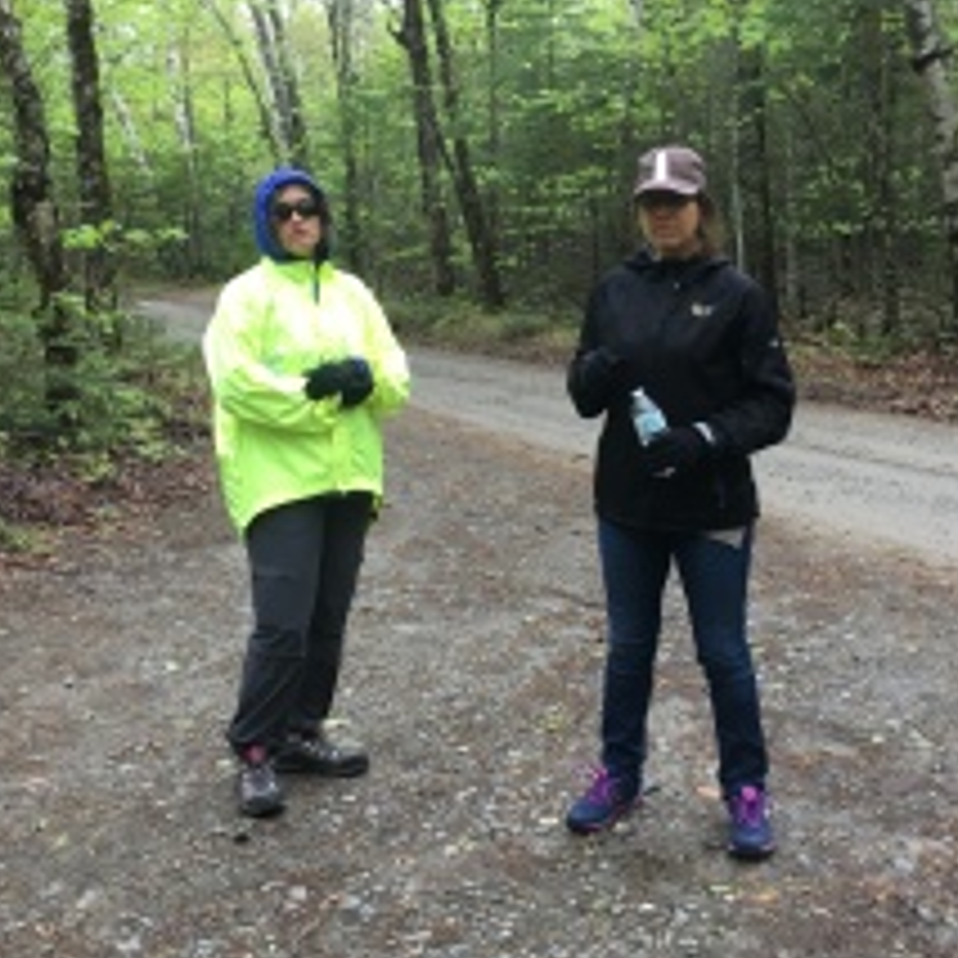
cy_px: 441
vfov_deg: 38.3
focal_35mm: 44
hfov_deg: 38.3
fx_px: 1378
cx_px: 522
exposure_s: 1/30
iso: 25
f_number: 2.2
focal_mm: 4.15
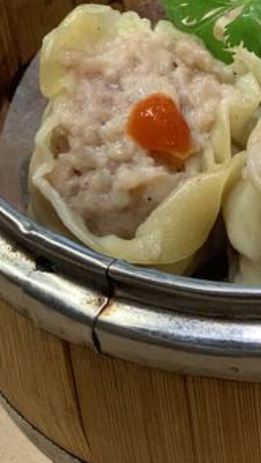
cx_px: 314
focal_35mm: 121
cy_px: 88
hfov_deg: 9.9
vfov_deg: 17.6
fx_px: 1488
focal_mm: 6
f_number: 2.4
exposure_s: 1/60
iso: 200
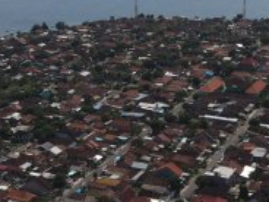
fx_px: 622
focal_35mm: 80
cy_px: 10
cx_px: 173
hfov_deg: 24.3
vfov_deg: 18.1
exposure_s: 1/1250
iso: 110
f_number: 2.8
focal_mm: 4.5
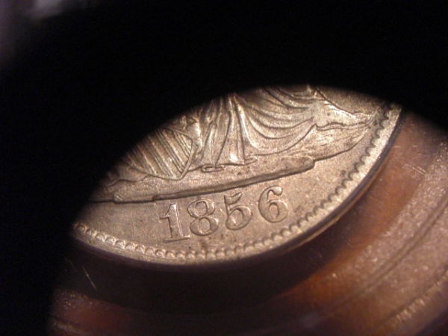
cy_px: 168
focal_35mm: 38
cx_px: 224
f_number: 2.7
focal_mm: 6.2
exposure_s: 1/60
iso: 400
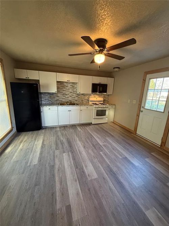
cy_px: 113
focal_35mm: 14
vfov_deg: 102.1
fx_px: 91
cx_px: 84
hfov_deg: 85.7
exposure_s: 1/60
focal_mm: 2.22
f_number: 2.2
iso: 320
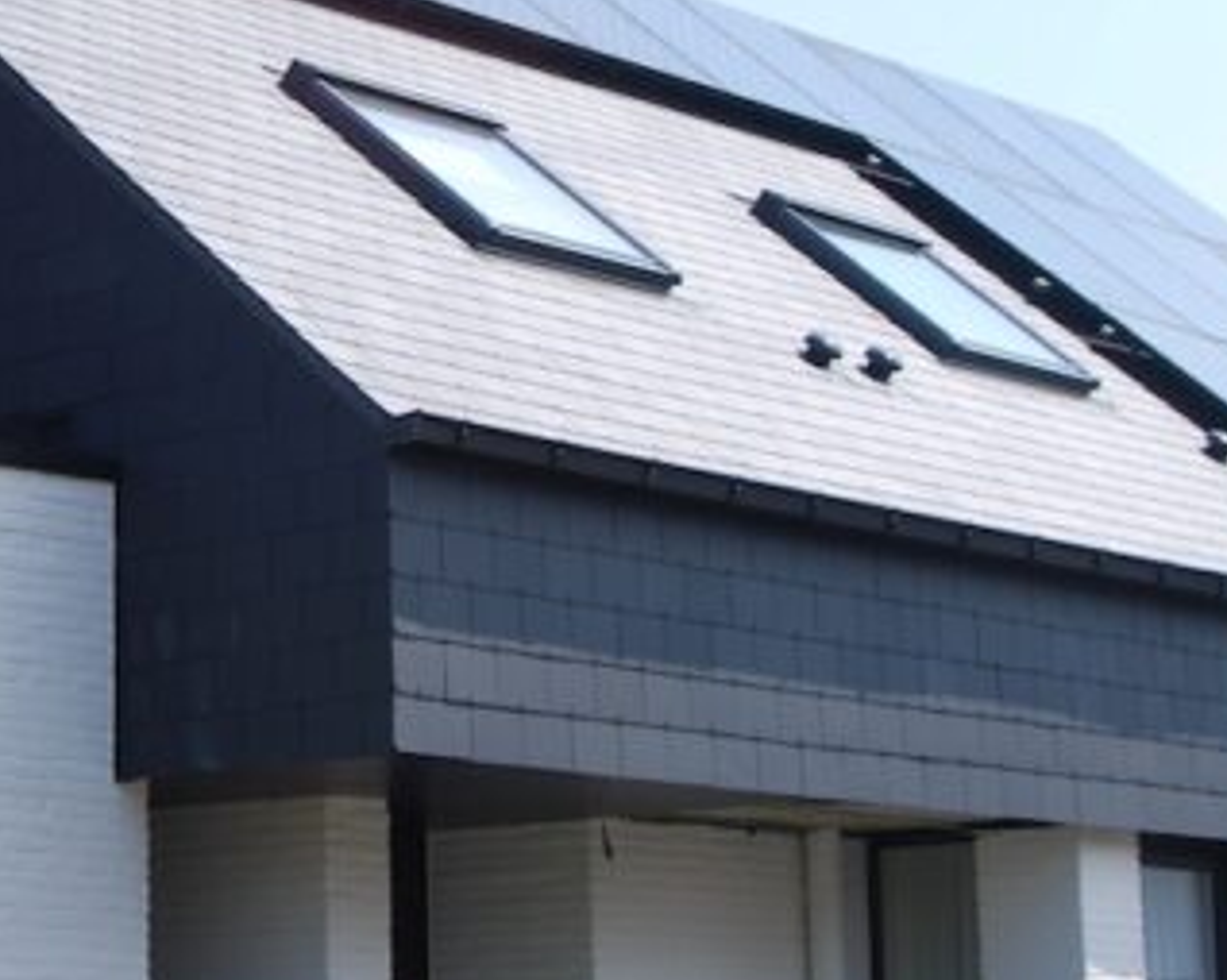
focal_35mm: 109
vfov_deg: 14.1
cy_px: 376
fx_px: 3956
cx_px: -15
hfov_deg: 17.2
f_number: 8
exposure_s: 1/250
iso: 100
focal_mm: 24
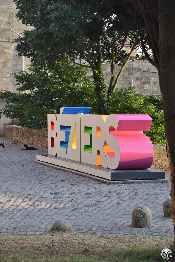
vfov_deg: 21.9
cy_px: 131
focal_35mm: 93
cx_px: 88
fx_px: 678
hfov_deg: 14.7
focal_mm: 62
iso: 400
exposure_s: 1/160
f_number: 6.3
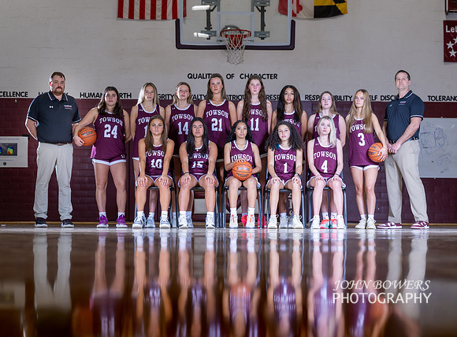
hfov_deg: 25.0
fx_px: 1031
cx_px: 232
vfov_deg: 18.6
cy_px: 162
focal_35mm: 79
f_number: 4
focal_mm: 70
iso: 160
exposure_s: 1/200
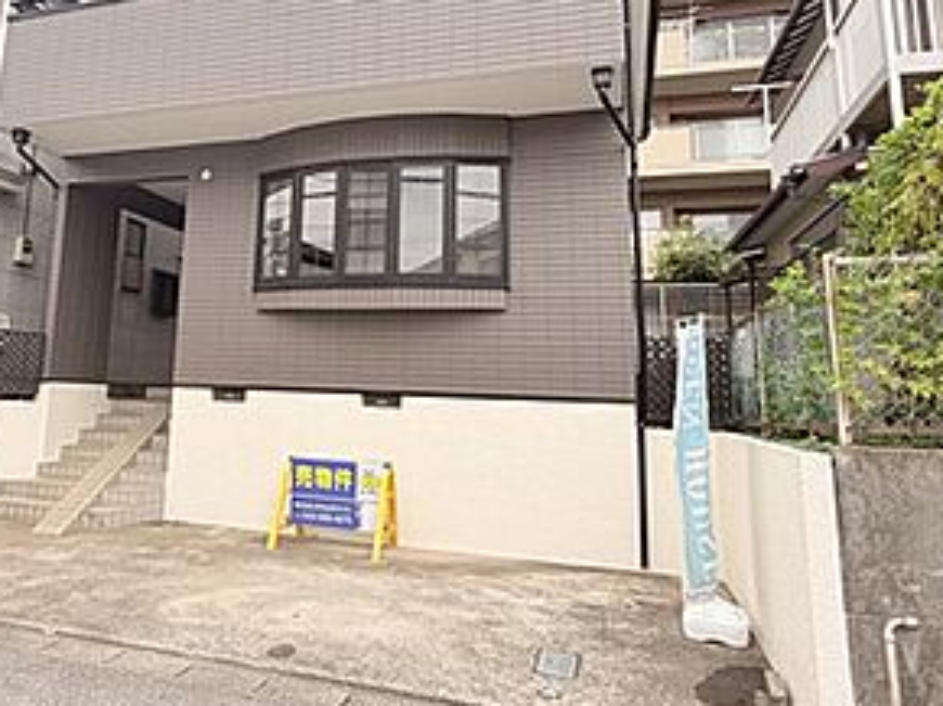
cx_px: 332
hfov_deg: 60.5
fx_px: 789
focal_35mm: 29
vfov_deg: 47.5
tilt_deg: +11.0
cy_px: 241
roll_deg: -1.0
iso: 64
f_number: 2.2
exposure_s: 1/419
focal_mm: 2.22
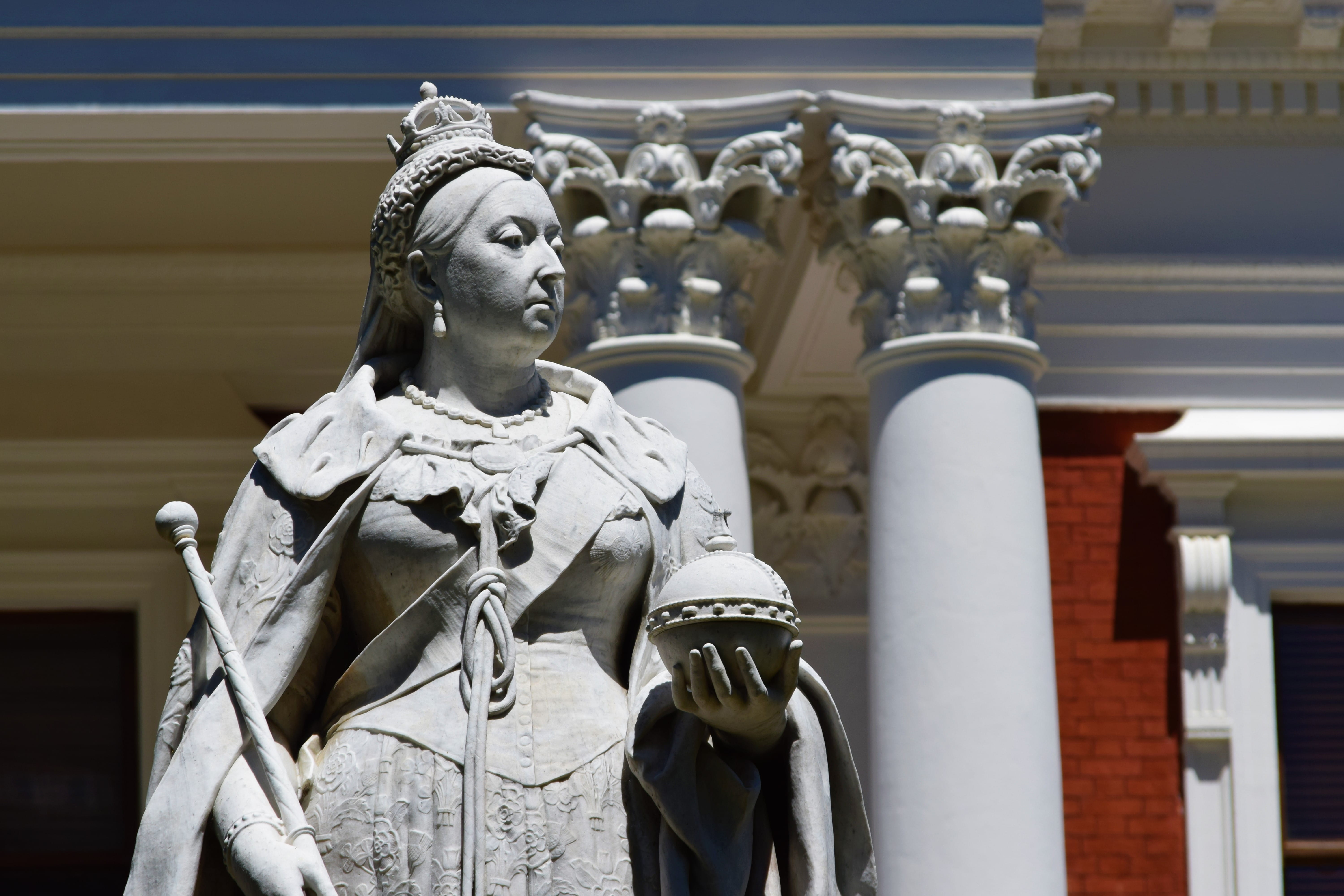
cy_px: 448
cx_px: 672
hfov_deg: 6.9
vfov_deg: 4.6
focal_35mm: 300
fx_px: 11199
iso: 200
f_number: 8
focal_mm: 200
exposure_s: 1/1000
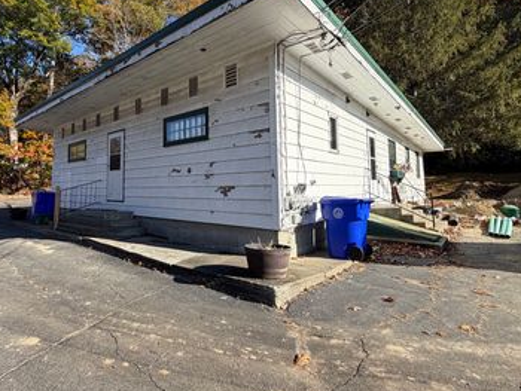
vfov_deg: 65.6
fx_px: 301
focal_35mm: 20
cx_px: 229
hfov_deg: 81.4
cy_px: 164
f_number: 2.2
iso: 40
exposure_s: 1/686
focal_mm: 2.22
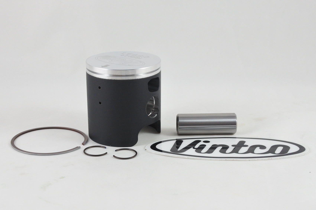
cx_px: 158
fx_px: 404
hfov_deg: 42.7
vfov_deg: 29.2
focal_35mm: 46
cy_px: 105
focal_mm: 17.2
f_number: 4.5
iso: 500
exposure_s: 1/125
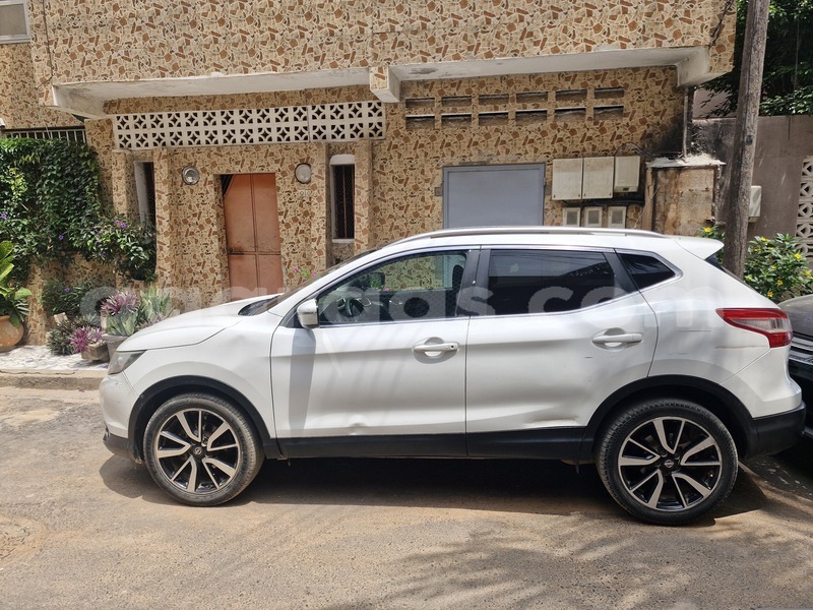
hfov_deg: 73.9
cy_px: 305
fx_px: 540
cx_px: 406
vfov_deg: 58.9
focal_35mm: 23
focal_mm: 5.54
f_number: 1.8
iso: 50
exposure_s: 1/1468
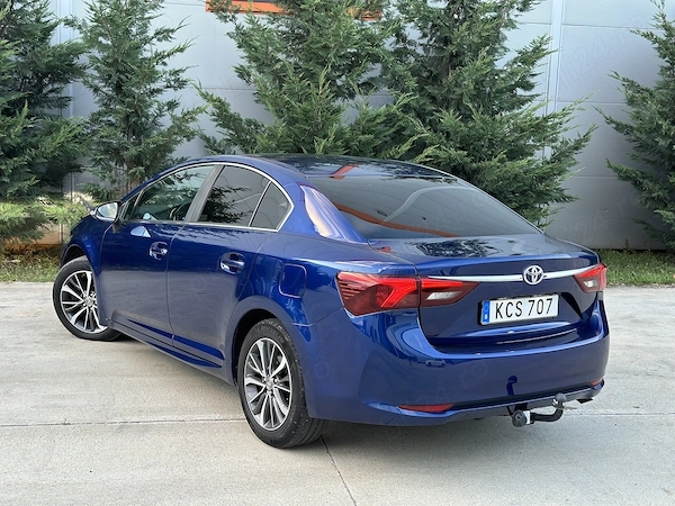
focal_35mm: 48
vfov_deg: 30.3
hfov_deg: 39.7
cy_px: 253
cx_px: 338
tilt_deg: -7.5
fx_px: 936
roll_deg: -2.0
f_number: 1.78
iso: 125
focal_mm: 6.86
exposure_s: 1/99
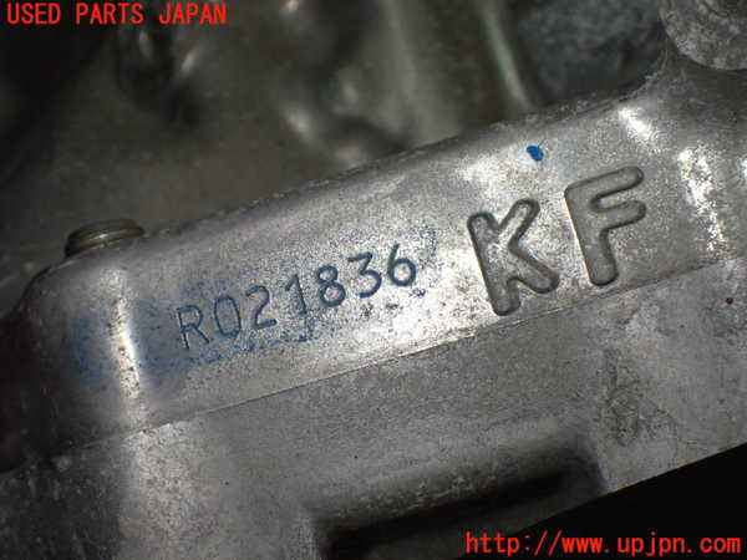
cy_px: 280
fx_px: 1014
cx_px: 374
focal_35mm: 47
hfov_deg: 40.4
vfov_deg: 30.9
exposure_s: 1/200
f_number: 3.1
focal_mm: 8.4
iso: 640
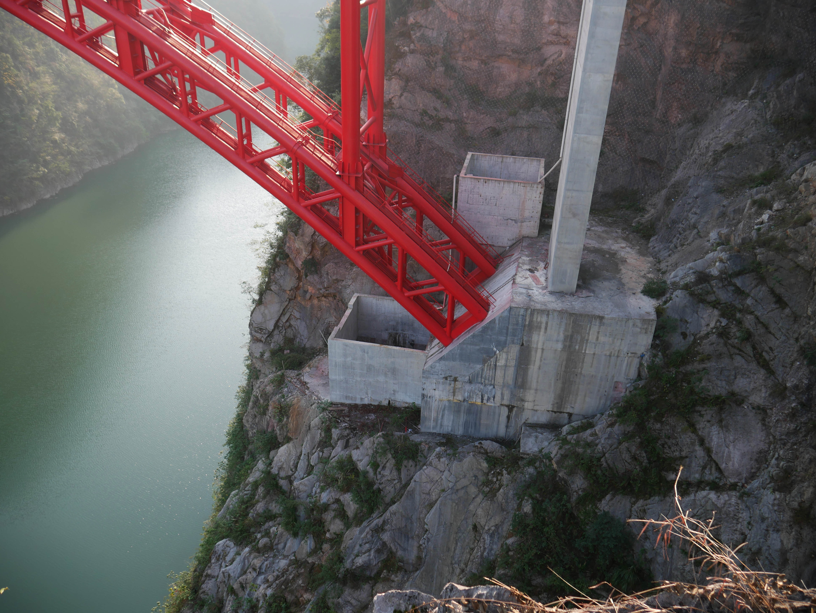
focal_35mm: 28
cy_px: 306
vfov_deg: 49.8
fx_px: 660
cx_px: 408
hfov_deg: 63.4
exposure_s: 1/160
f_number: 4.5
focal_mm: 14
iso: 200
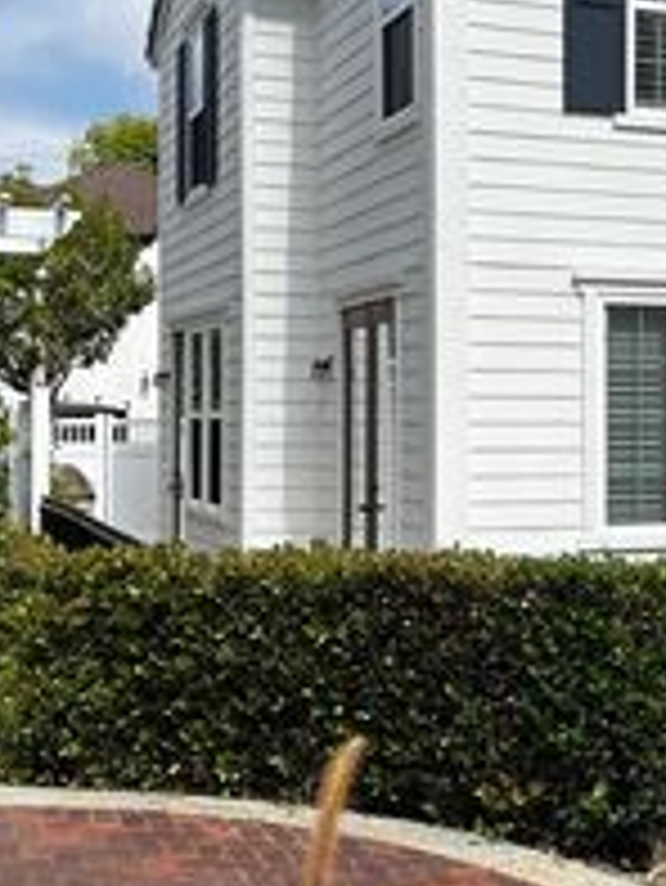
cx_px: 634
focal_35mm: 66
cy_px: 371
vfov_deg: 29.3
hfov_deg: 21.6
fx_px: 1691
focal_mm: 5.7
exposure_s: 1/3831
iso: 50
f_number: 1.5
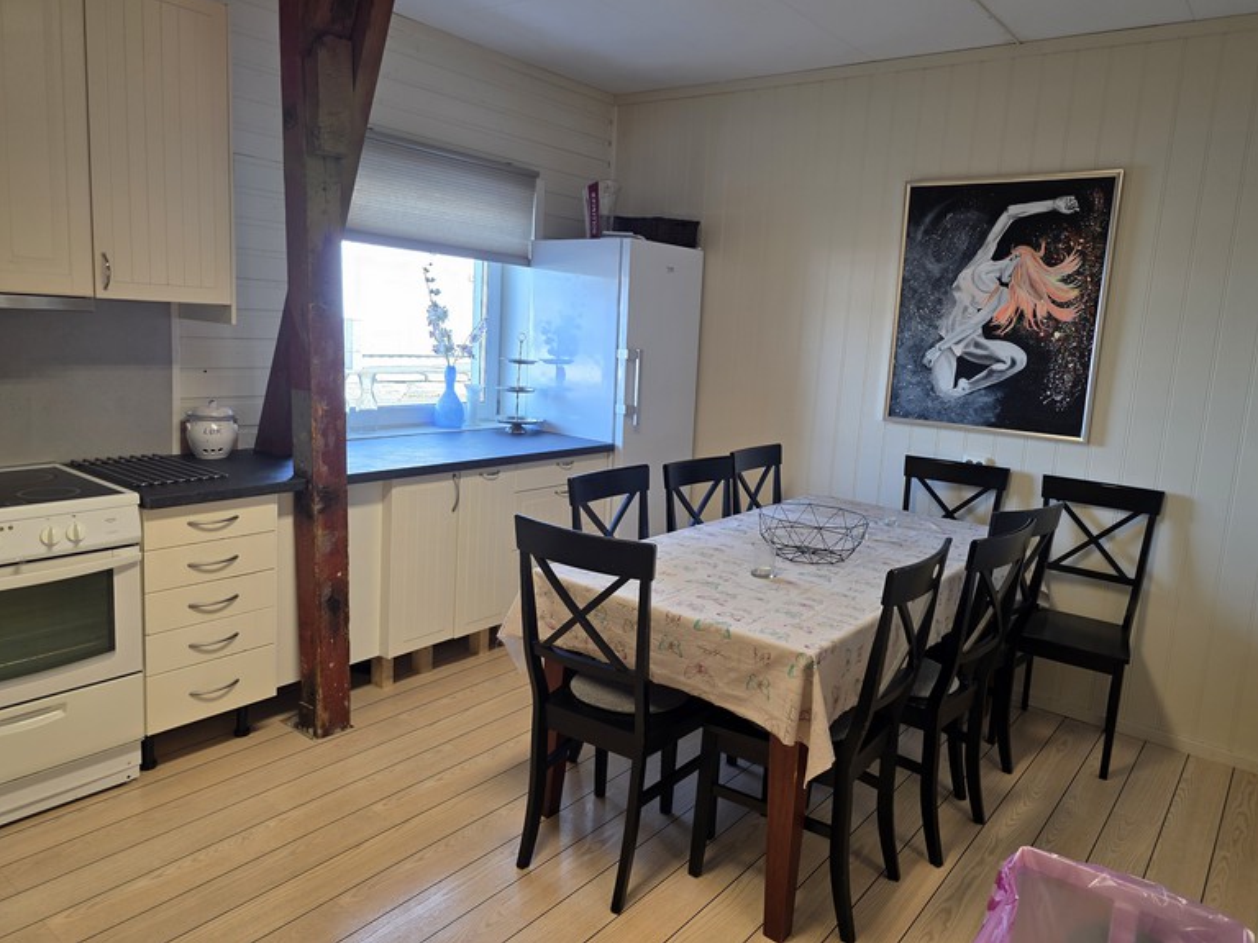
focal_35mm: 24
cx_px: 653
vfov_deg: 56.8
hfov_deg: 71.6
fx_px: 872
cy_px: 453
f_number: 1.7
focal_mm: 6.3
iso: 80
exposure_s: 1/100
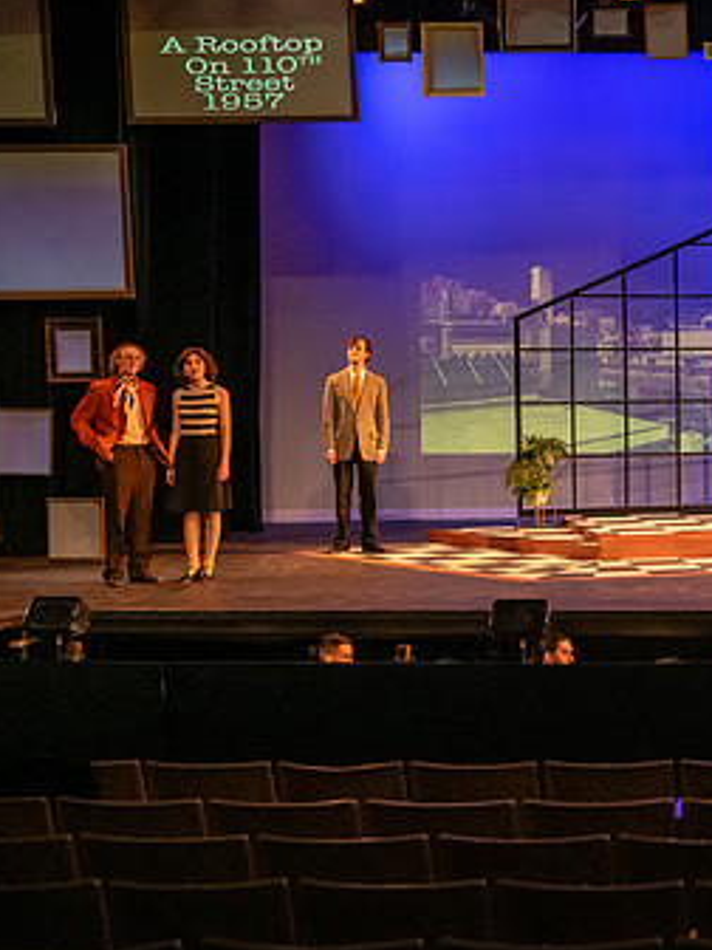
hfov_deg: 19.3
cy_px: 423
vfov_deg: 26.7
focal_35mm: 73
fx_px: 2002
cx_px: 797
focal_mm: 44
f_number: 3.5
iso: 4000
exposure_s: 1/200
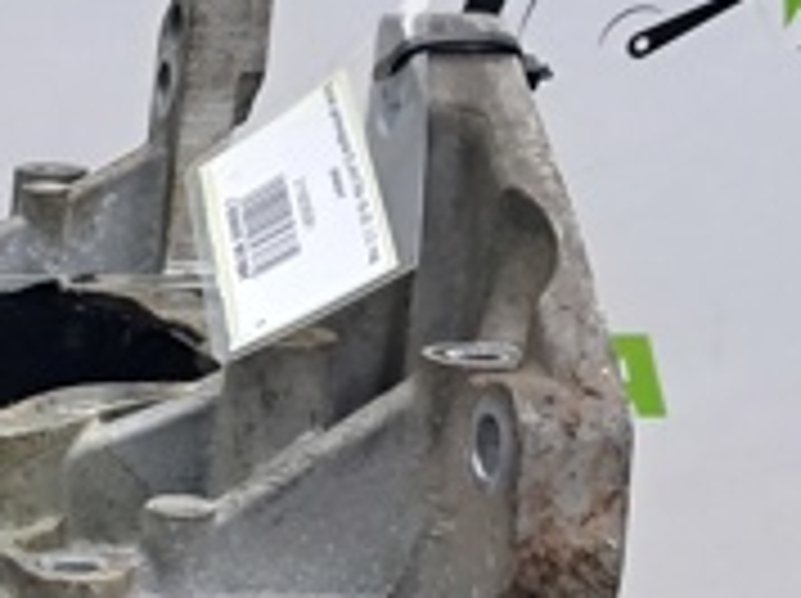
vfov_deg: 14.6
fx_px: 2242
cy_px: 758
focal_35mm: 97
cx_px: -482
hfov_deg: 17.7
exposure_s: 1/50
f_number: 1.8
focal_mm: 4
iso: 160
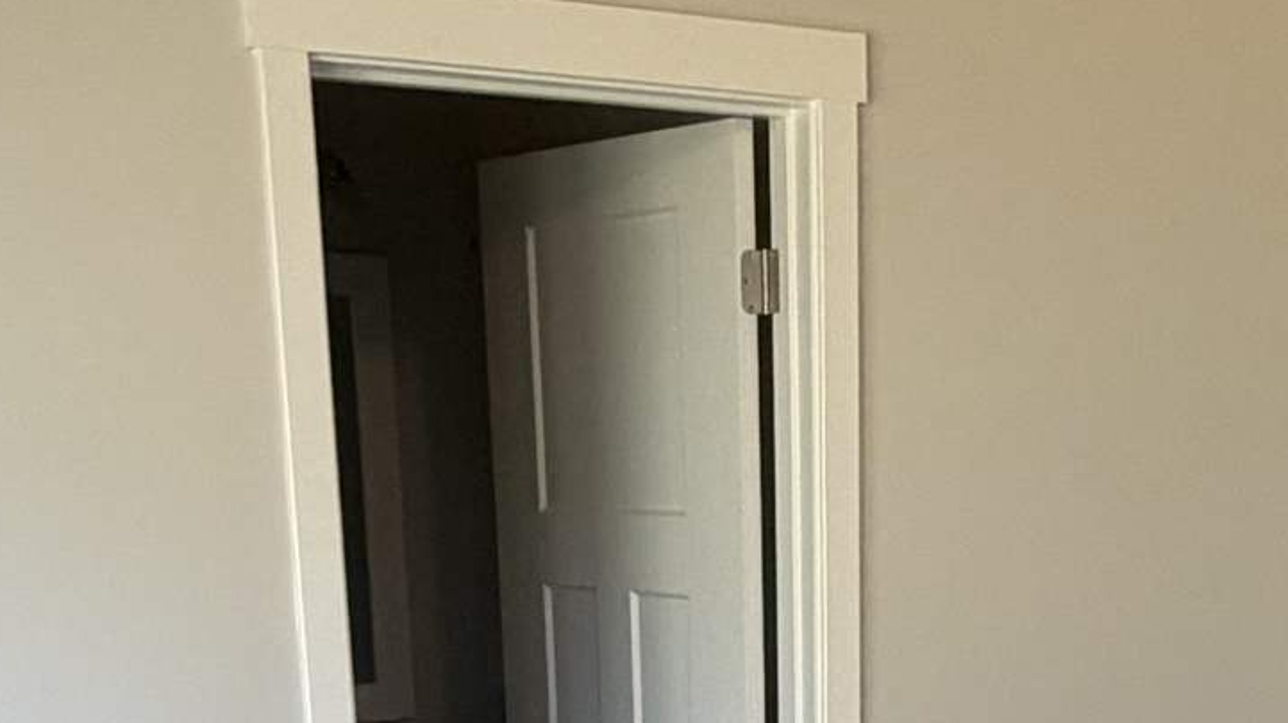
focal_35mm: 65
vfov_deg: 16.7
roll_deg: +0.2
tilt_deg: -17.0
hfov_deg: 31.9
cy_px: 1101
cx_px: 916
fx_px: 2219
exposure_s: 1/120
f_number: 2.2
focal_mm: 2.22
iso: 200
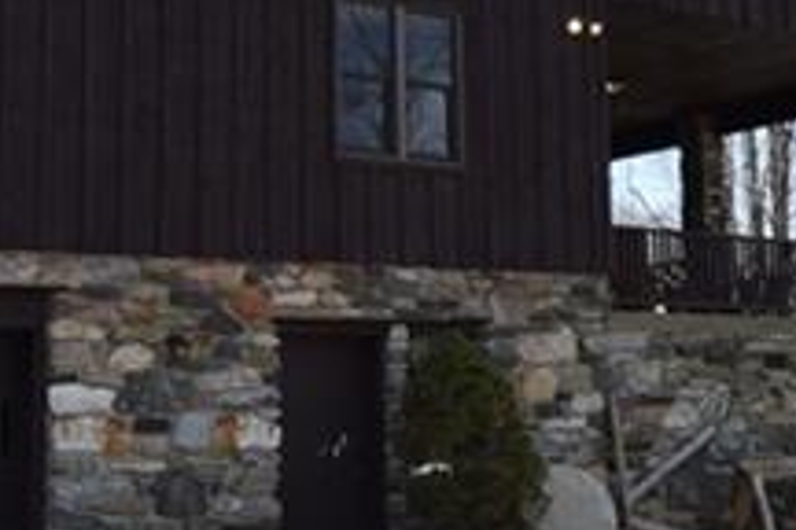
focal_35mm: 71
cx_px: 671
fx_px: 1570
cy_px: 180
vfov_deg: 19.1
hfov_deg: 27.7
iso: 250
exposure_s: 1/250
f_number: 8
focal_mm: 10
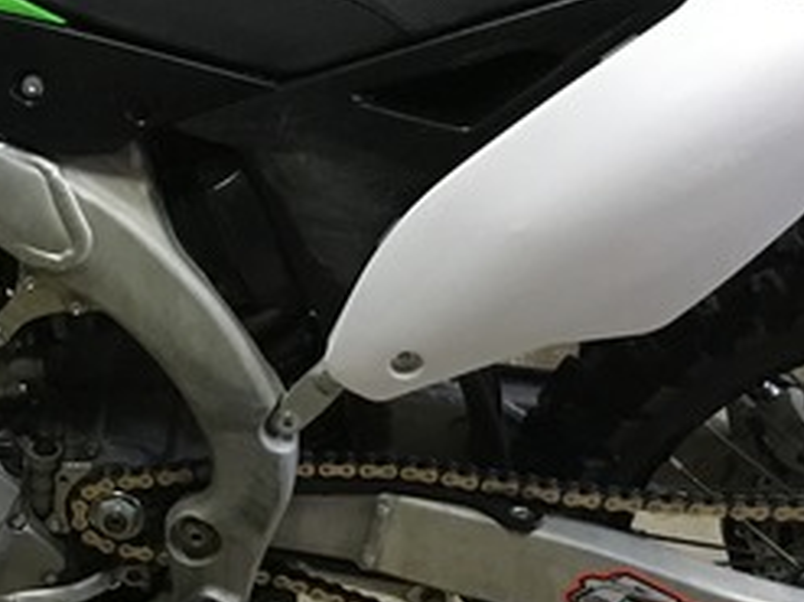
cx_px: 88
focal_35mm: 94
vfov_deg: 15.7
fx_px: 2182
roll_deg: +2.1
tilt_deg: -22.9
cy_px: 234
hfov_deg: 20.5
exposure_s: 1/17
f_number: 2.2
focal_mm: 4.15
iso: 250
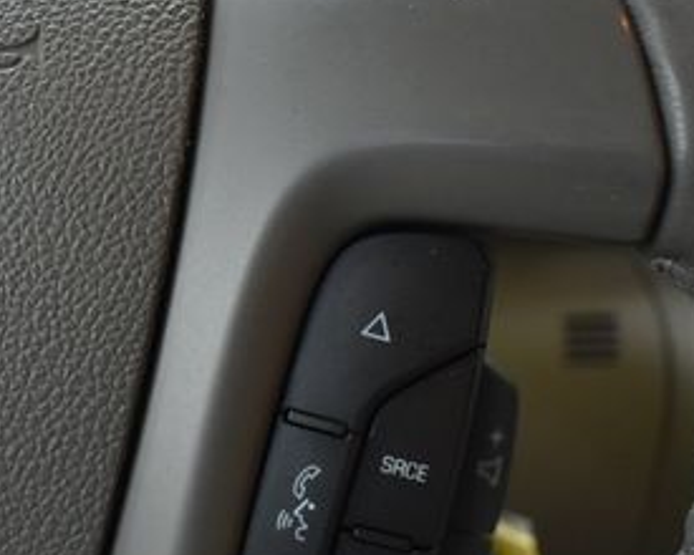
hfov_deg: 31.5
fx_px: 1212
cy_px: 362
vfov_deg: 25.7
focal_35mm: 59
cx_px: 187
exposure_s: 1/160
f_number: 3.5
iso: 800
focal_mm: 18
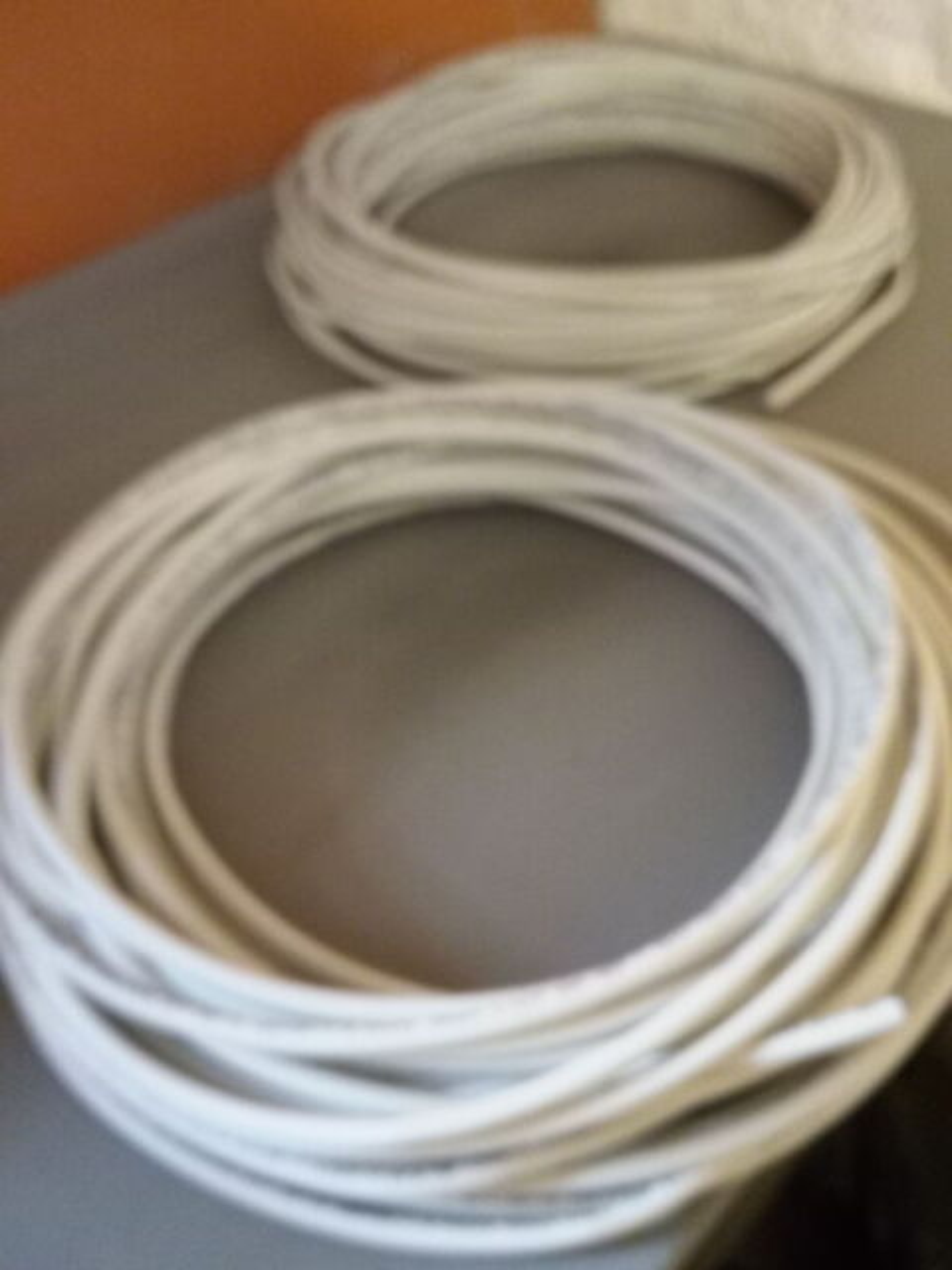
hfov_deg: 51.4
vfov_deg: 65.3
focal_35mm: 27
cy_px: 635
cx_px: 476
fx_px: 990
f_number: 2
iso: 1349
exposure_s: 1/16.7
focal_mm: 3.5
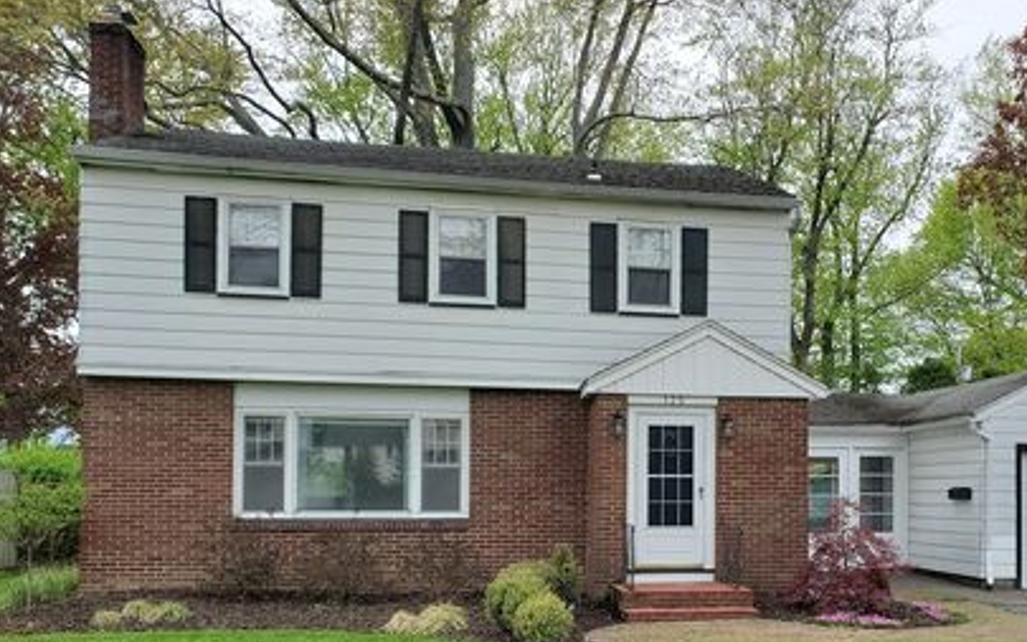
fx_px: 951
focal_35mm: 34
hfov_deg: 56.3
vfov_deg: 36.7
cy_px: 448
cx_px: 616
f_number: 2.4
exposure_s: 1/273
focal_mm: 4.3
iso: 50
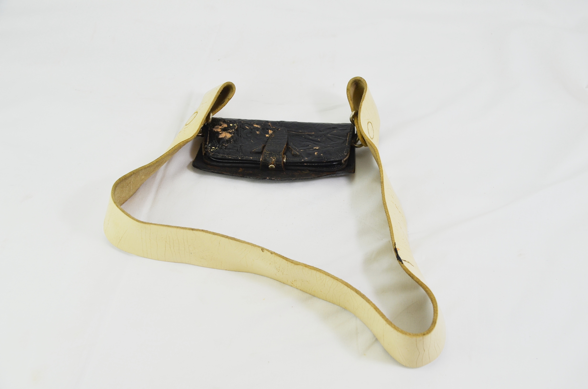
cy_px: 194
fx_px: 685
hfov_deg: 46.5
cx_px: 294
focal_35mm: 42
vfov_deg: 31.8
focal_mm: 28
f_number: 6.3
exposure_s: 1/160
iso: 200
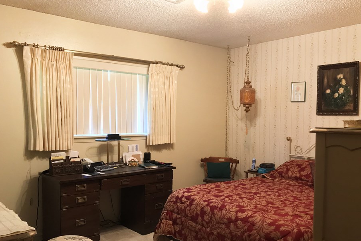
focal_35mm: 33
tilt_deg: -3.4
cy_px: 138
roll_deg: -0.6
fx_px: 331
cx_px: 195
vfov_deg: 39.8
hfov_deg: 57.2
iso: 160
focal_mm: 3.99
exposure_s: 1/24
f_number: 1.8
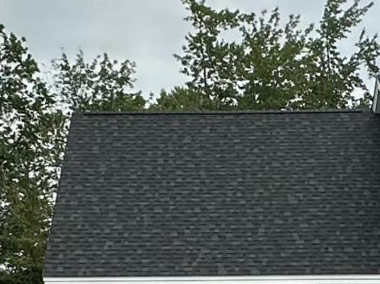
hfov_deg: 20.4
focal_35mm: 96
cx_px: 239
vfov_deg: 14.0
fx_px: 1053
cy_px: 476
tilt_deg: -5.2
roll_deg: +0.1
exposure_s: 1/221
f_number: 2.2
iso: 40
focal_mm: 2.22
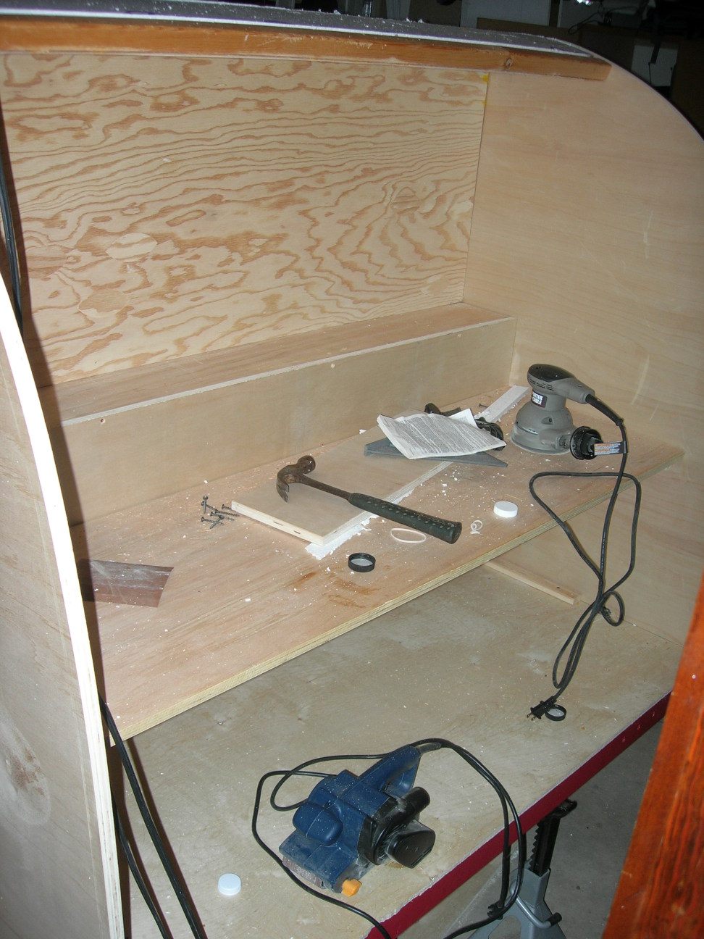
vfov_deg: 49.0
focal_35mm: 38
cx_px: 352
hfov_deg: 37.7
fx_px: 1030
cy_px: 470
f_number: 2.8
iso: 64
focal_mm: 7.8
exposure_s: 1/60.1
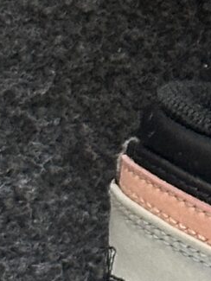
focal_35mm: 378
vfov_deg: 5.2
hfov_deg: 3.8
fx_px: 3070
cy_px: -76
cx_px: 698
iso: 200
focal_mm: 6.86
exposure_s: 1/33
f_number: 1.78
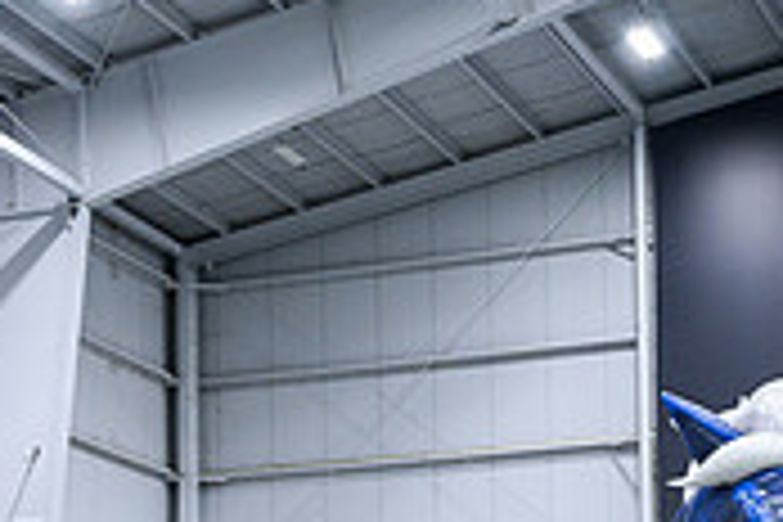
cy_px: 783
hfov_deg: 16.3
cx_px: 96
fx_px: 2697
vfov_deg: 10.7
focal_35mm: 124
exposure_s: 1/200
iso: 1250
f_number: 2.8
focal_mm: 35
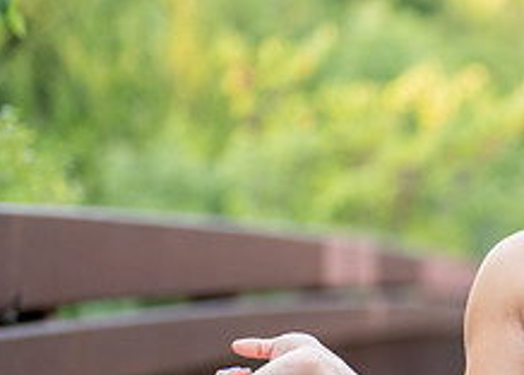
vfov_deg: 8.6
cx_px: 674
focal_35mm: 167
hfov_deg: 11.7
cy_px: 369
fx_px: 2487
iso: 320
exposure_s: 1/500
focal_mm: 50
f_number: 1.2
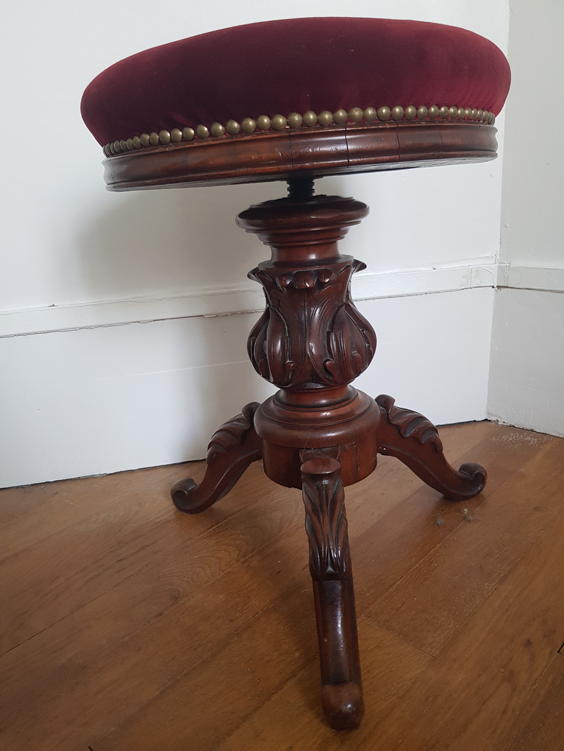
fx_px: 565
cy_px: 376
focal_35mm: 26
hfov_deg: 53.1
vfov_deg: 67.3
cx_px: 282
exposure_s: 1/30
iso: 160
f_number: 1.7
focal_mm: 4.2
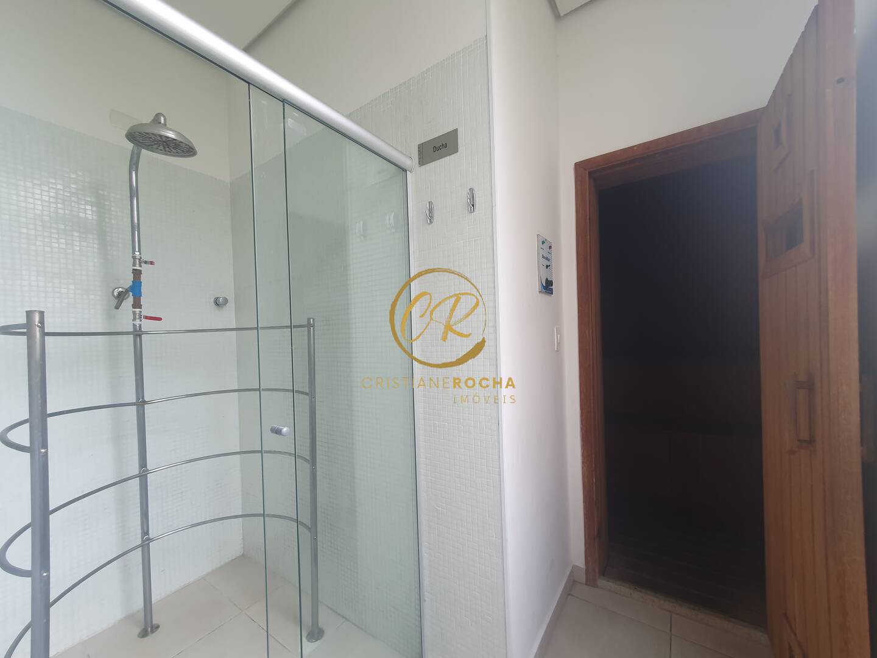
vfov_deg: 89.9
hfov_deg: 106.2
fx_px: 329
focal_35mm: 13
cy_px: 329
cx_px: 438
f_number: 2.2
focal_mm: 1.8
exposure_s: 1/60
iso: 64
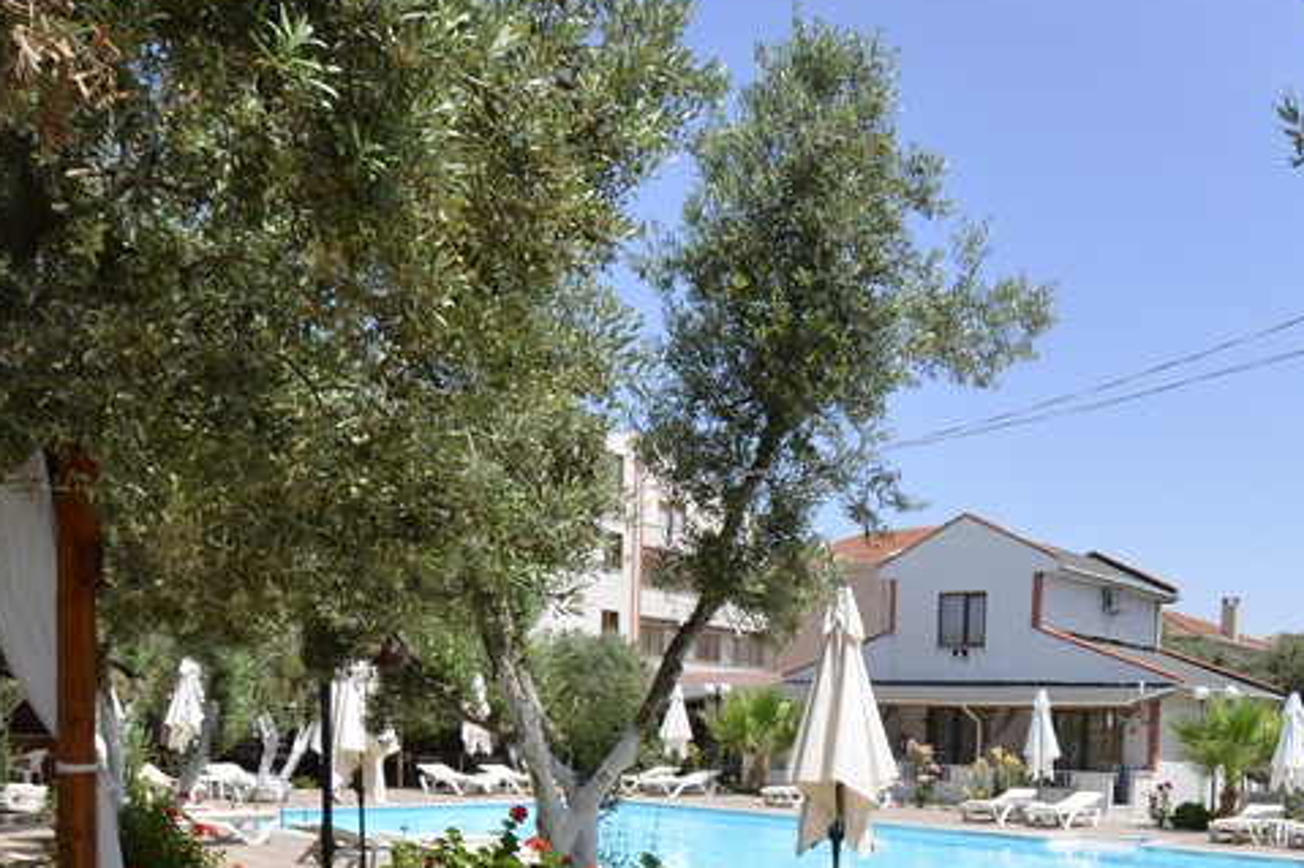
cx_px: 901
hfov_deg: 57.0
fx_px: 1159
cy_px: 838
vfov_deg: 37.4
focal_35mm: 32
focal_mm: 10
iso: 100
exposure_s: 1/250
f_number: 8
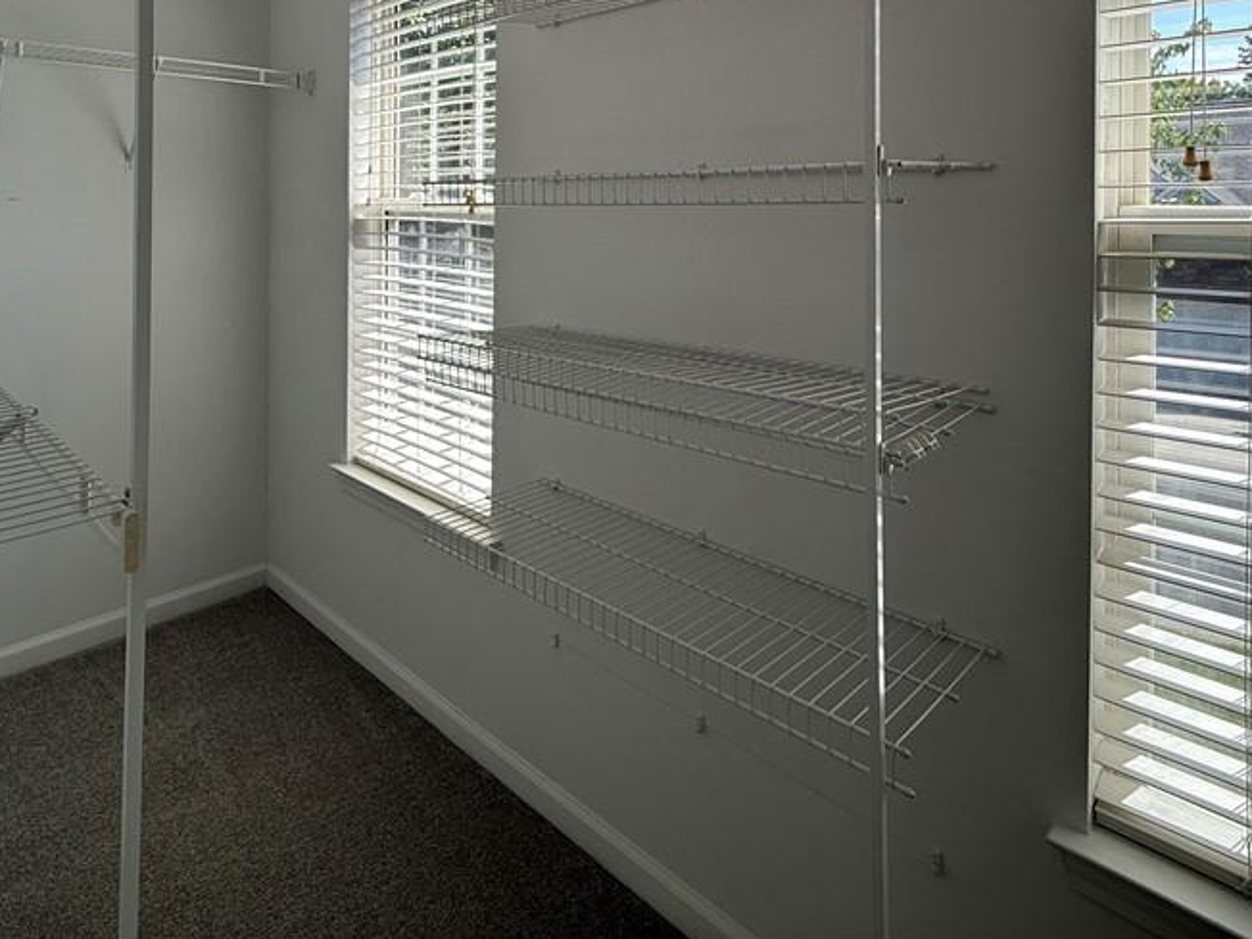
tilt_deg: -0.8
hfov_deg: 76.2
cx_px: 563
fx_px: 796
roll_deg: -0.6
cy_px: 204
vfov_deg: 57.1
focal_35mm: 22
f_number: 2.2
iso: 50
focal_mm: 2.22
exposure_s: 1/411
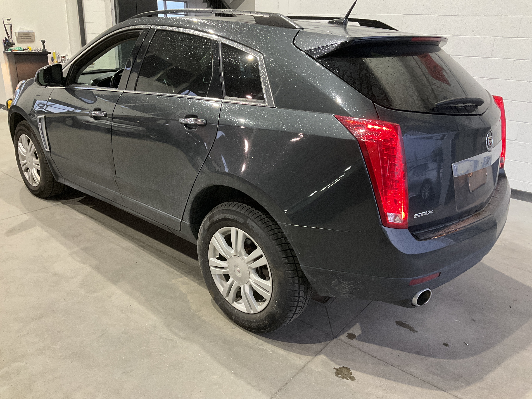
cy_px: 200
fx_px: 446
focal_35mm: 29
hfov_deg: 61.7
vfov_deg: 48.2
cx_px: 266
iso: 200
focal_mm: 3
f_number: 1.8
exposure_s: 1/60
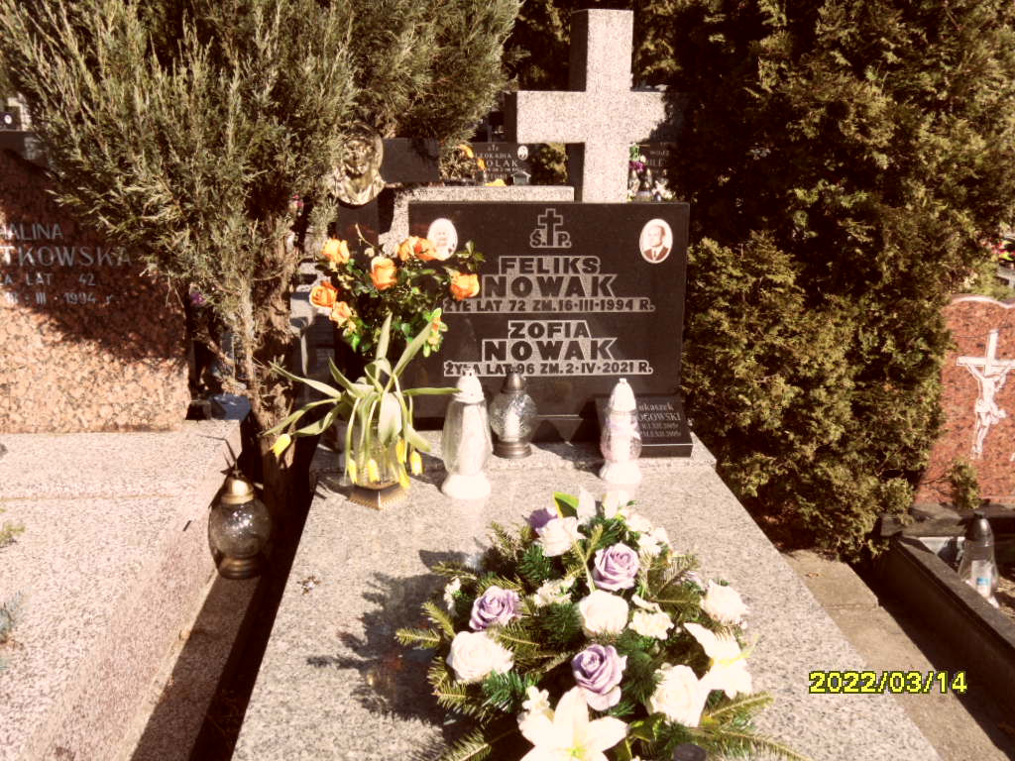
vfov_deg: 44.2
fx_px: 938
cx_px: 508
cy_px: 380
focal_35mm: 32
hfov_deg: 56.8
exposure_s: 1/500
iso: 80
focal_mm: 5.3
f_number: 3.4
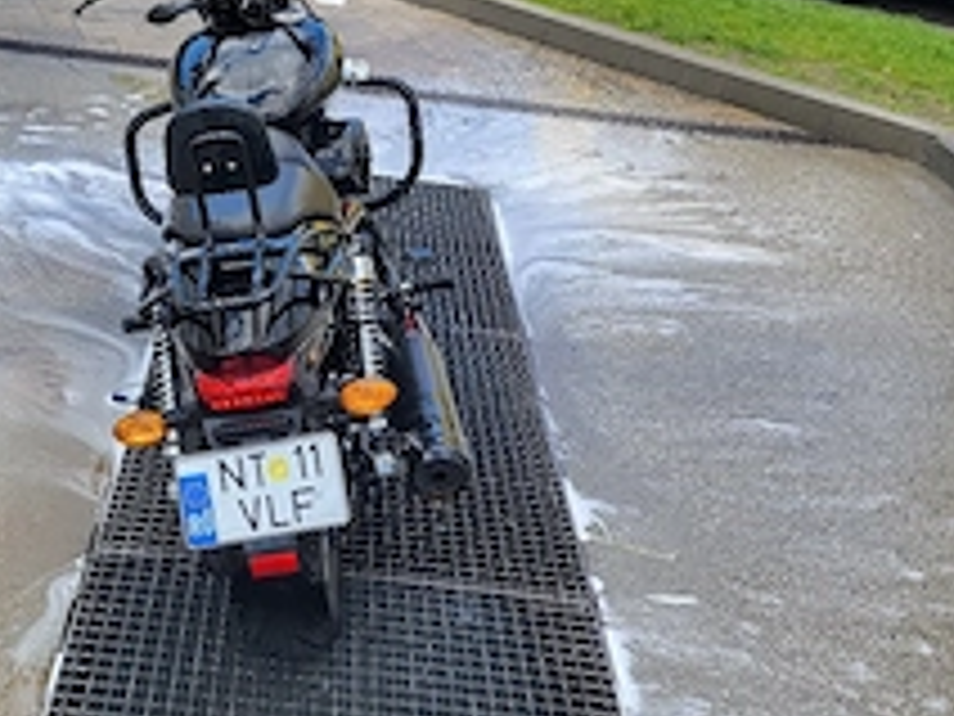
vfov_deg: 29.4
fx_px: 1350
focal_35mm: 49
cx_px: 288
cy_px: 212
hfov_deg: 38.3
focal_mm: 5.4
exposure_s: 1/588
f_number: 1.8
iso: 40
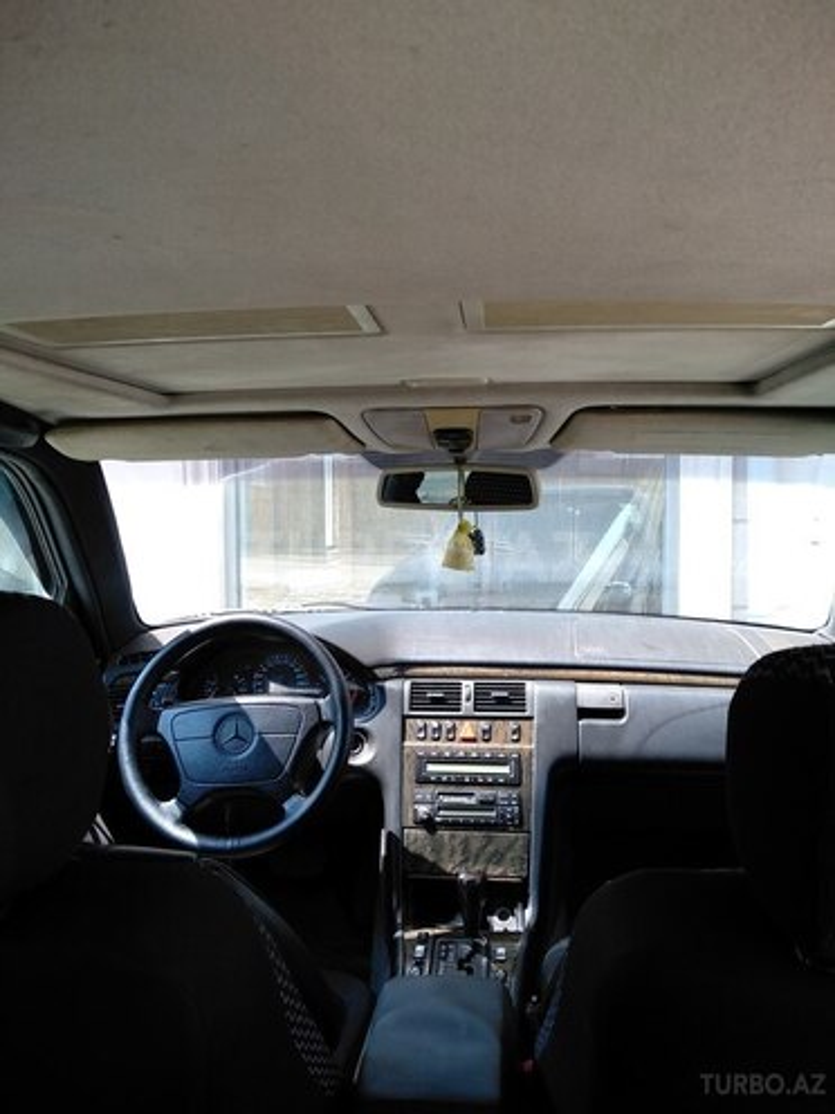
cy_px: 557
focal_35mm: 26
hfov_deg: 53.1
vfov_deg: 67.3
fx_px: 836
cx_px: 418
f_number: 2.2
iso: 100
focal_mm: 3.82
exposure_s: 1/100
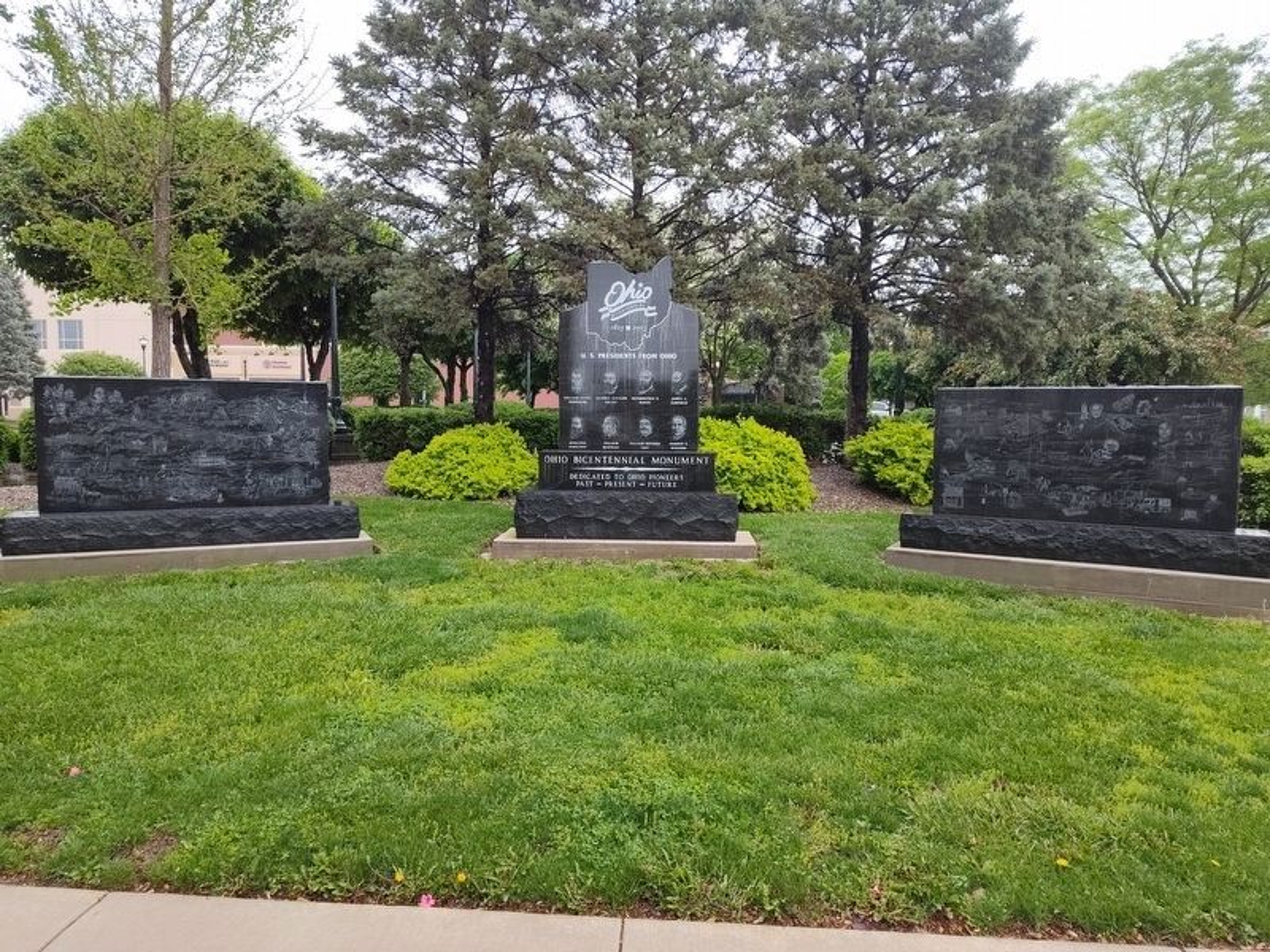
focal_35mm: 23
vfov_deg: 58.9
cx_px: 635
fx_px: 844
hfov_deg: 73.9
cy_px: 476
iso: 112
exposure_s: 1/120
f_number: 1.8
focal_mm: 5.56
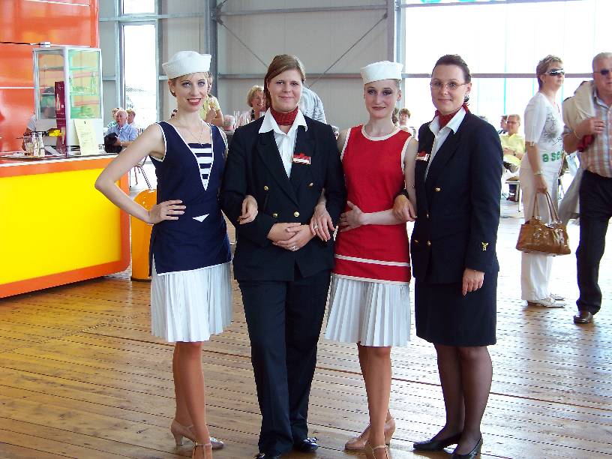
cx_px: 306
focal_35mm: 62
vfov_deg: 23.7
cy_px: 230
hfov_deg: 31.2
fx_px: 1096
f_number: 3.2
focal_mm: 10.5
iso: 66
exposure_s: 1/40
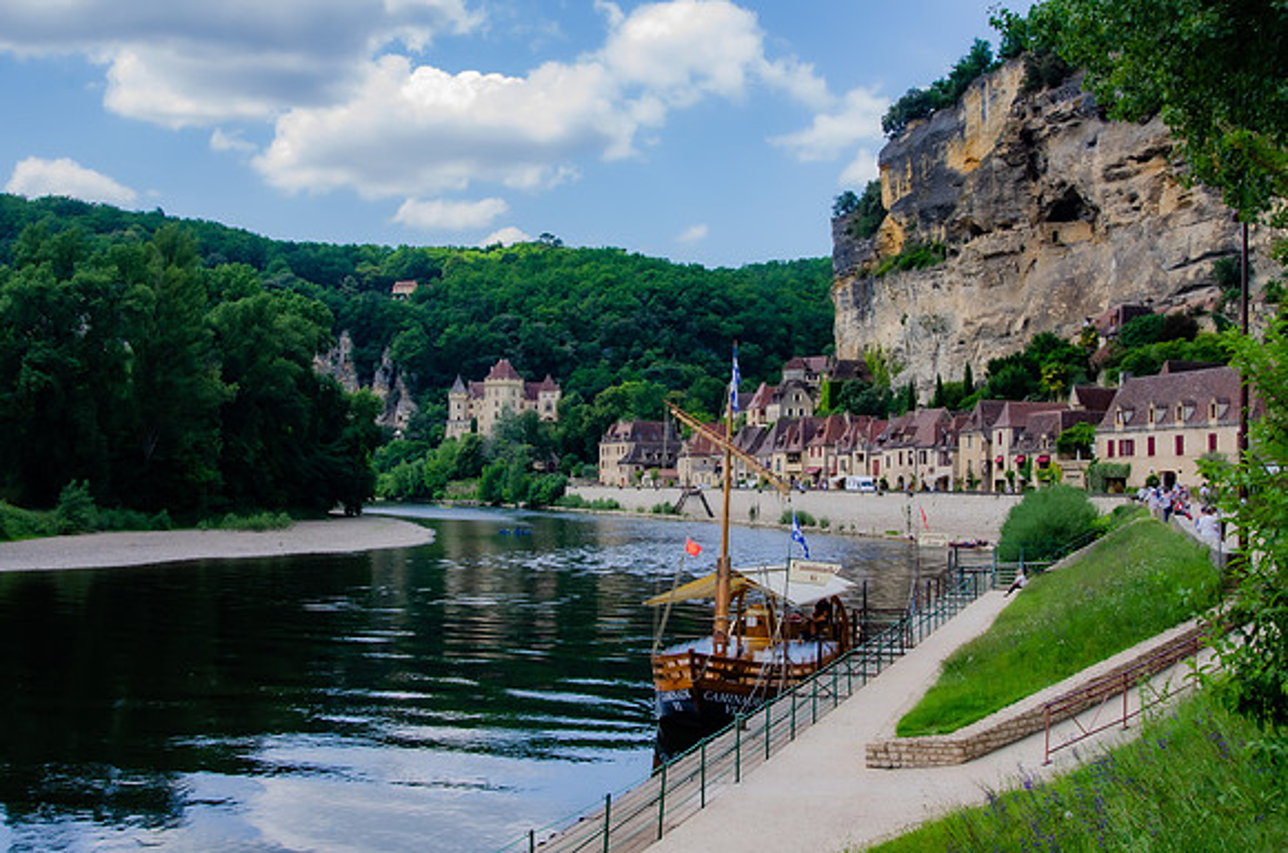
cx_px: 644
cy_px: 426
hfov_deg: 53.2
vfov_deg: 36.7
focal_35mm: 36
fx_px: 1285
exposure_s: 1/320
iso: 500
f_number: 9
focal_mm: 24
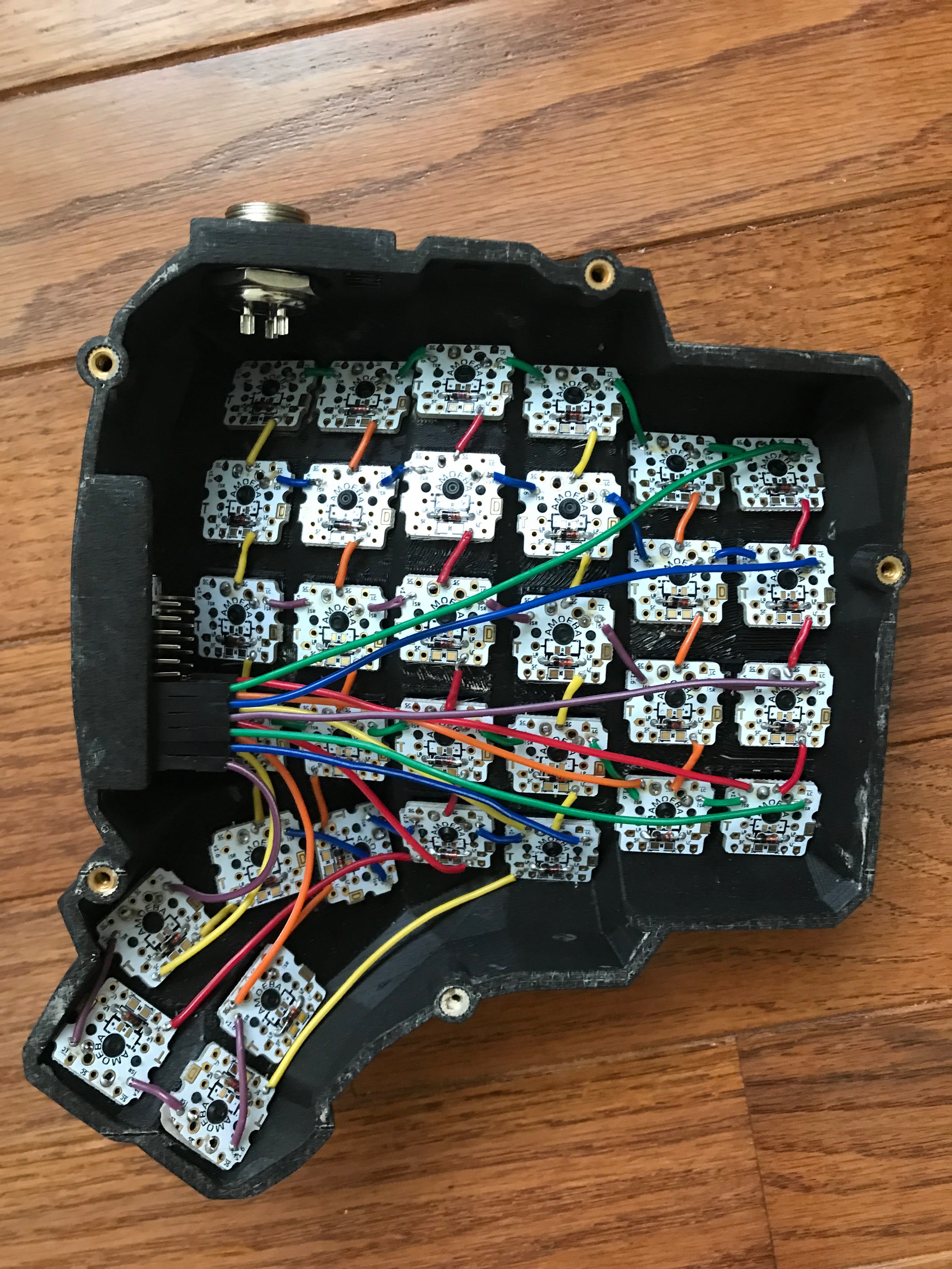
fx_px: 1027
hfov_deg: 49.7
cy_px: 634
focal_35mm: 28
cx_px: 476
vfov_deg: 63.4
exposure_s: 1/15
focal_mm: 3.99
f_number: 1.8
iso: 100
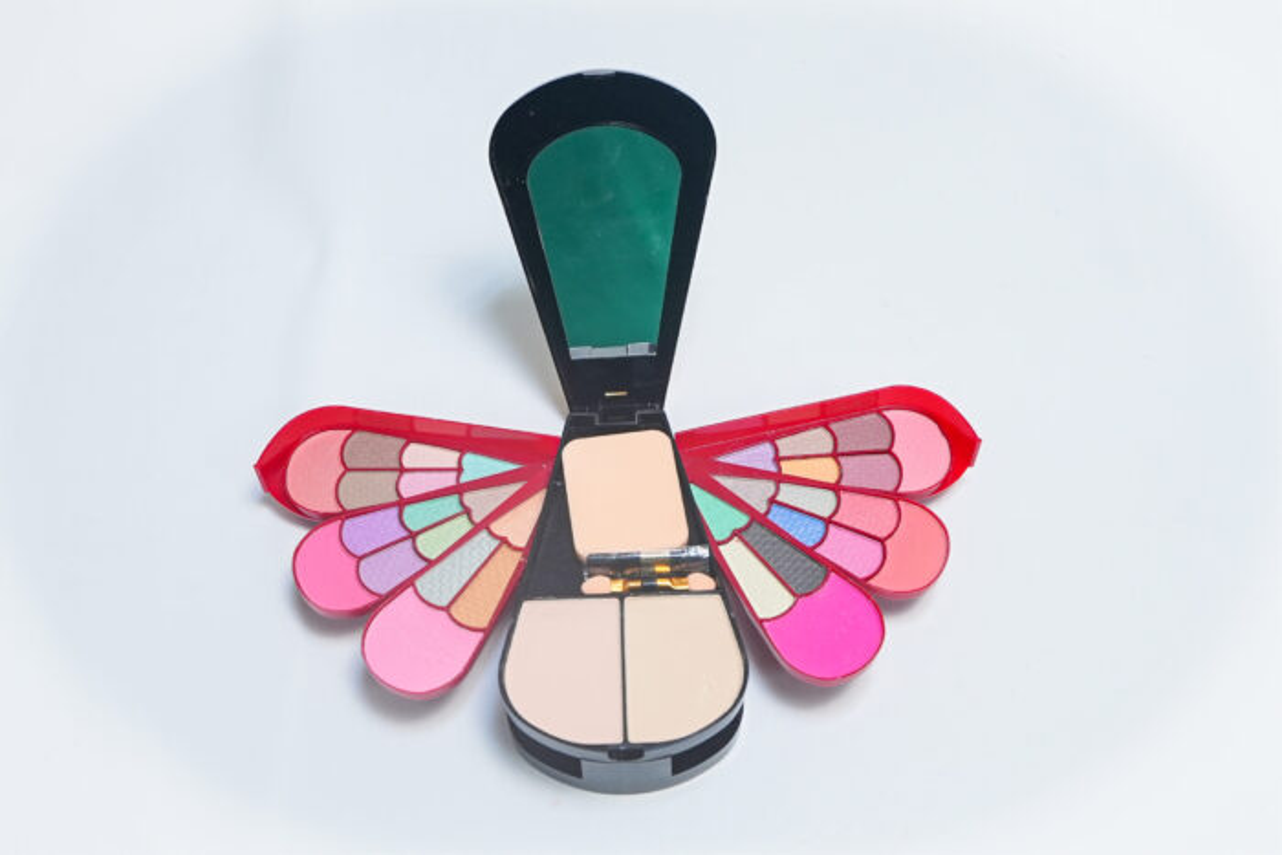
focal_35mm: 45
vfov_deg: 29.9
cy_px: 428
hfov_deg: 43.6
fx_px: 1603
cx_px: 641
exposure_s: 1/160
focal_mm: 30
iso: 800
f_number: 5
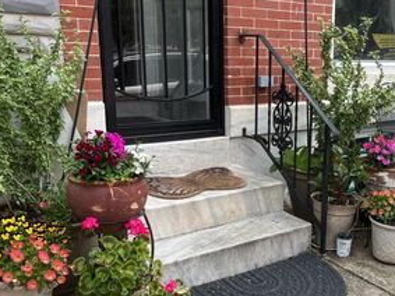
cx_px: 286
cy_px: 182
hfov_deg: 40.3
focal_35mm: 46
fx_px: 525
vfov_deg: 31.4
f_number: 1.6
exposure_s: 1/1355
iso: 50
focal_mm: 5.1
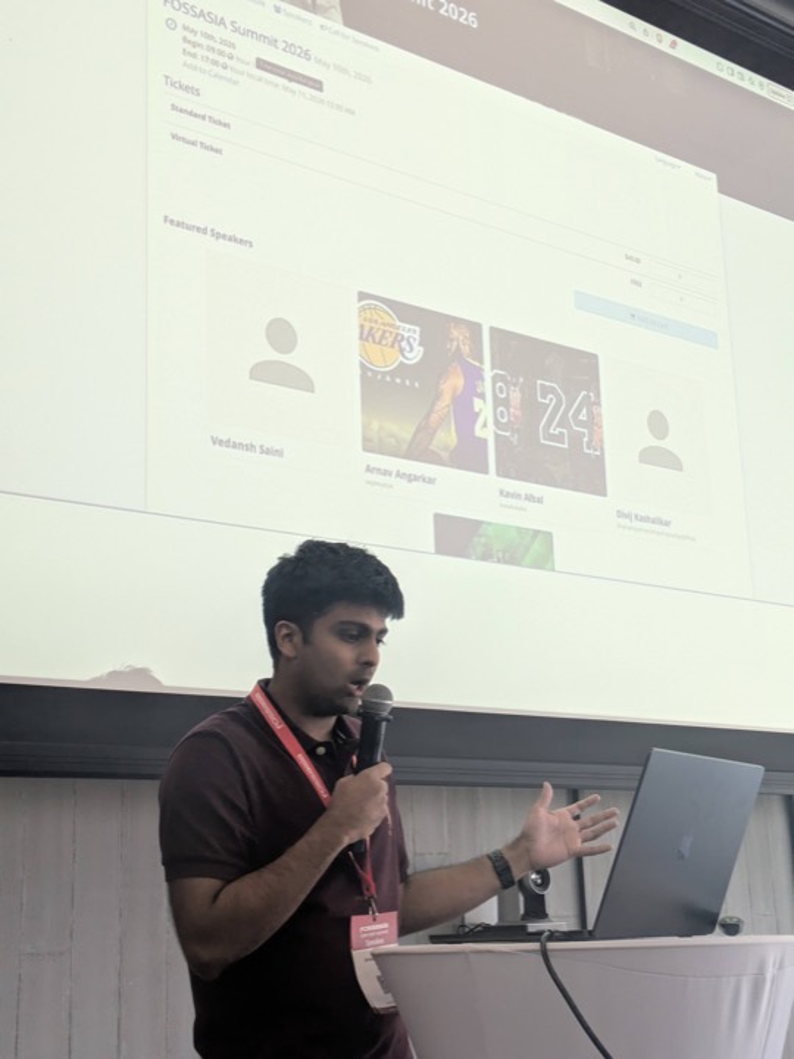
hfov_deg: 28.6
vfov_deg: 37.5
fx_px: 1560
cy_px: 530
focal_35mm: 51
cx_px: 397
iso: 134
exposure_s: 1/100
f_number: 1.89
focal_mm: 5.43
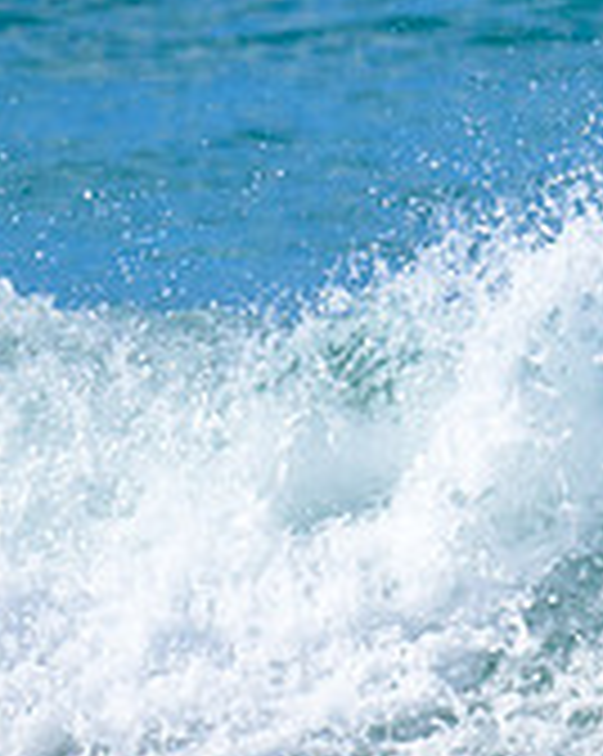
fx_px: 79539
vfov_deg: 0.5
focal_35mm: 3559
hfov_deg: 0.4
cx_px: 1571
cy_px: 320
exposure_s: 1/2000
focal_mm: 800
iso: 400
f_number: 6.3
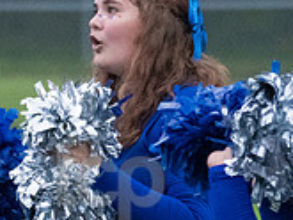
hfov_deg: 1.8
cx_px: 110
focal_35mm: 1113
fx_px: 9428
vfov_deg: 1.3
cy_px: 206
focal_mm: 220
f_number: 5.6
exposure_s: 1/2000
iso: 6400
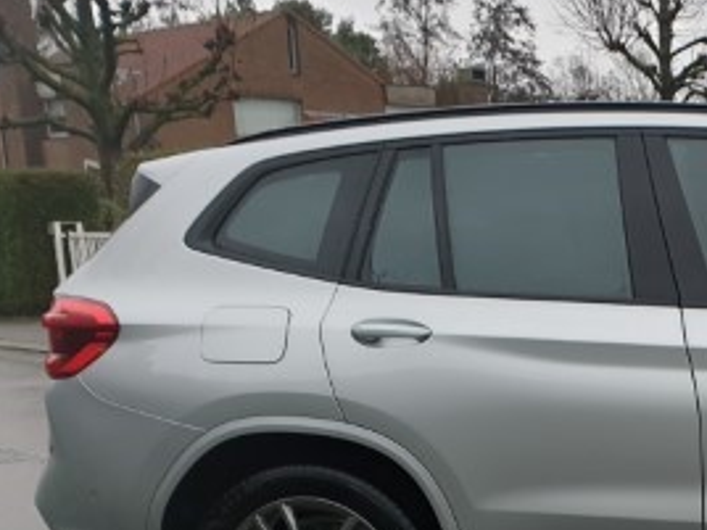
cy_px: 464
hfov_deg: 27.6
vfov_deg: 23.1
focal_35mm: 62
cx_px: 836
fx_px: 1266
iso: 80
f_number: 2.4
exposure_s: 1/50
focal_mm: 4.3
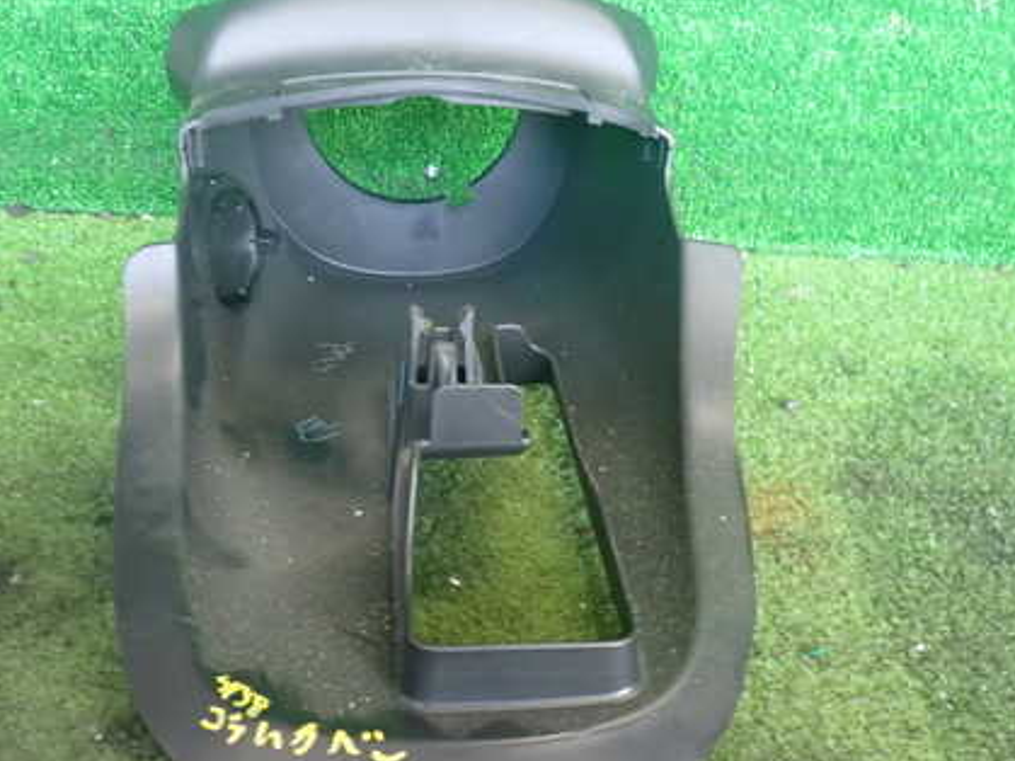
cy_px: 422
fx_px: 1260
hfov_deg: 43.8
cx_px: 453
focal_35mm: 43
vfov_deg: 33.5
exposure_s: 1/30
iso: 250
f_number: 2.3
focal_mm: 5.4
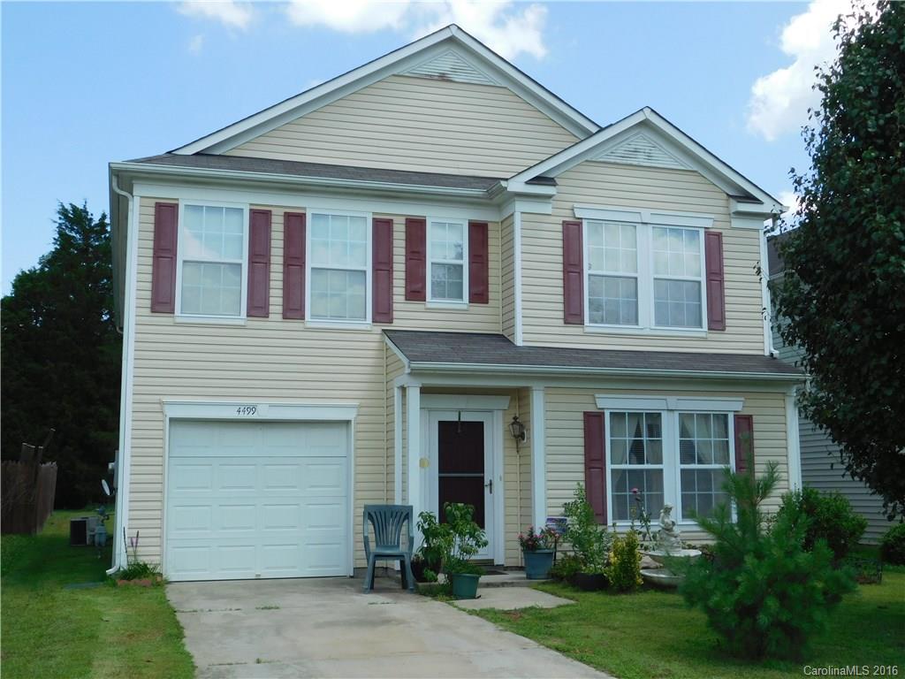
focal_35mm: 40
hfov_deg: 46.8
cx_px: 452
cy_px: 340
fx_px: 1046
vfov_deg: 36.0
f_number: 3.6
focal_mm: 7.1
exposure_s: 1/800
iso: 125
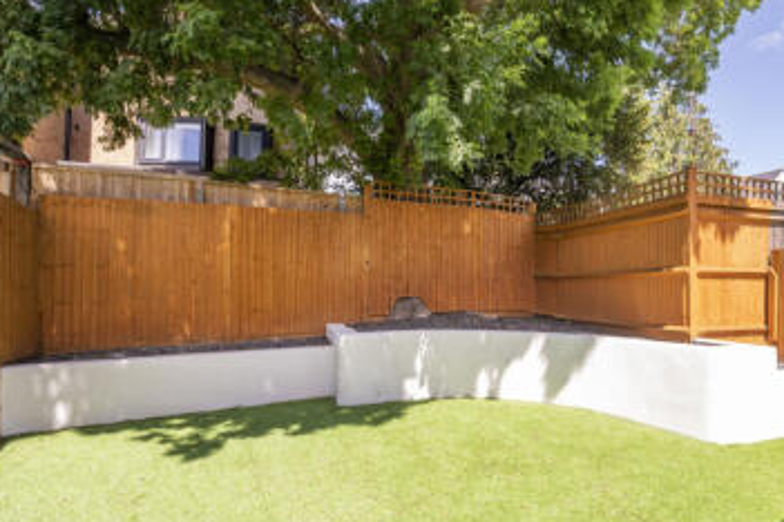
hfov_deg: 85.5
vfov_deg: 64.5
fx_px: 414
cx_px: 480
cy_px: 276
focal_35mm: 19
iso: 200
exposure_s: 1/160
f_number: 8
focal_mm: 14
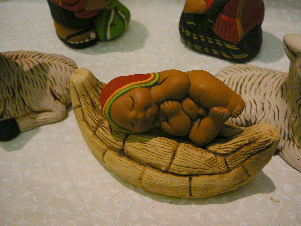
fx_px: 304
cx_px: 150
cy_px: 113
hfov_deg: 52.6
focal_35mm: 35
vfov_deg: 40.7
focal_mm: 5.2
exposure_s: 1/50
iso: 200
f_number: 2.8
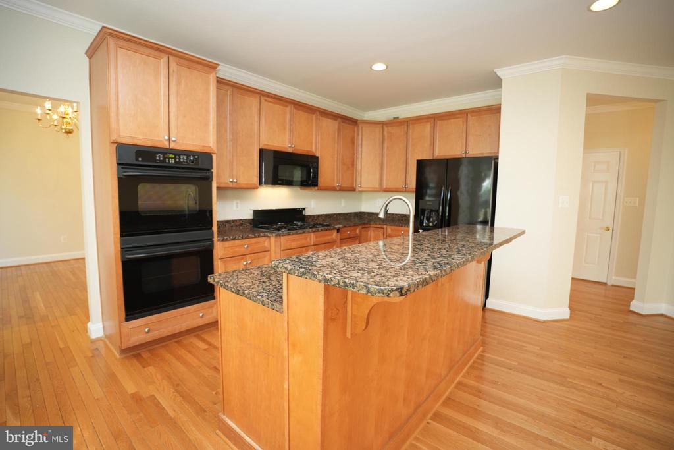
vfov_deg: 73.8
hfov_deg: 96.7
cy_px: 225
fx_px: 300
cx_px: 337
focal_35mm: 16
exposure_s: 1/60
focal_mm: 16
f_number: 2.8
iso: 500
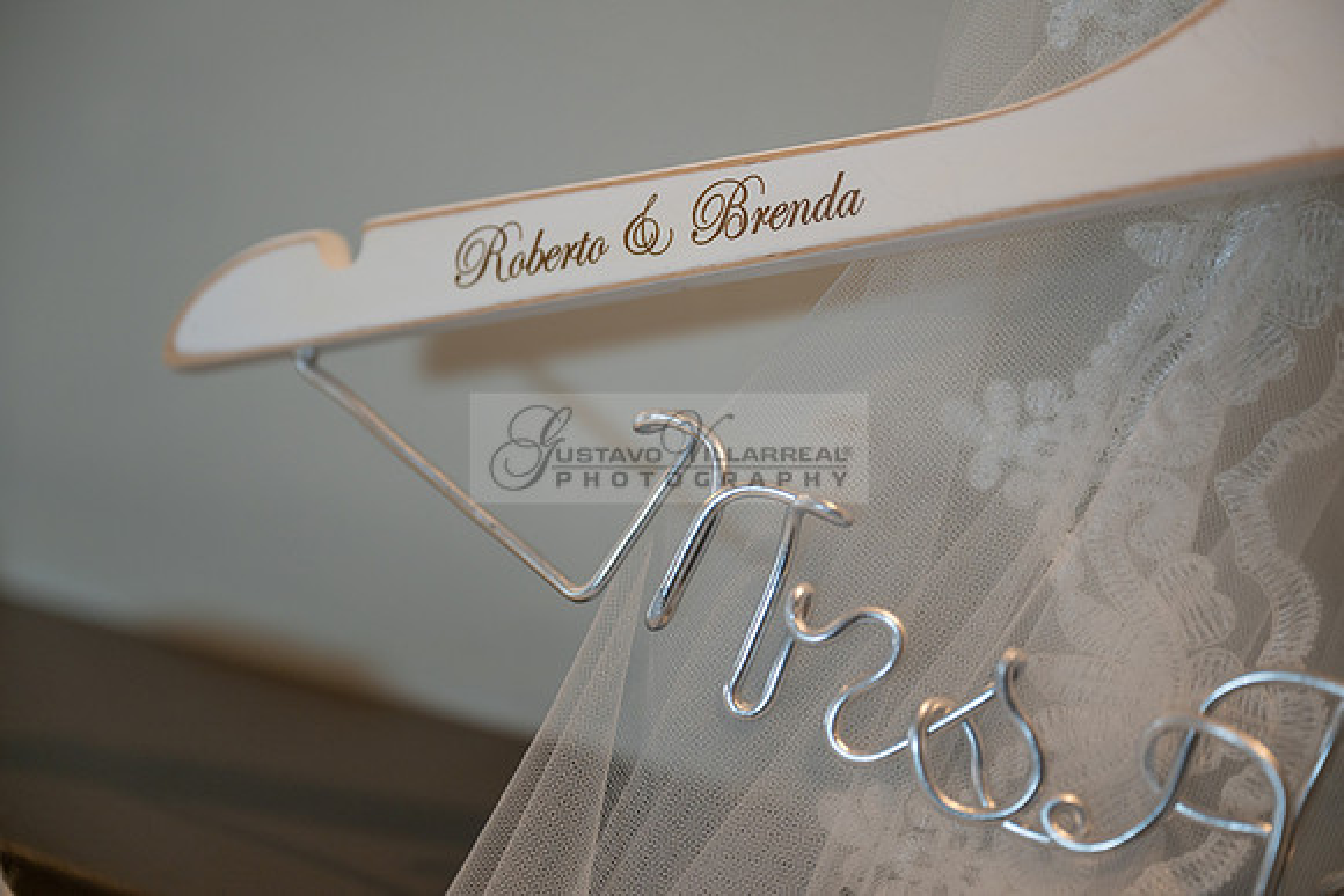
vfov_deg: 19.5
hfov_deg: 28.8
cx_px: 672
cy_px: 448
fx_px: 2614
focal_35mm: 70
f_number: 2.8
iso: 250
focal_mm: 70
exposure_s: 1/100
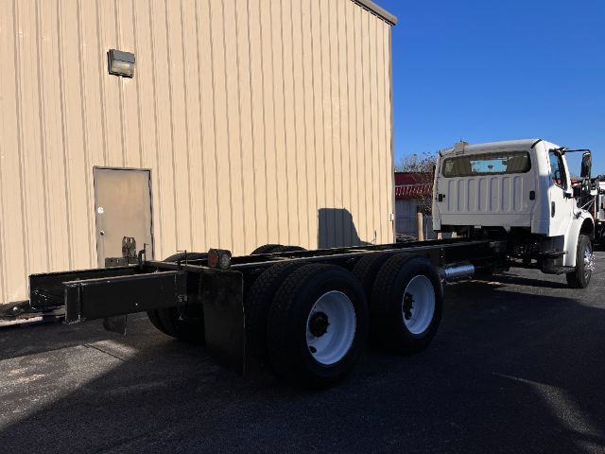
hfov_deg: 67.3
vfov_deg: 53.1
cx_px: 302
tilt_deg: -3.3
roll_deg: +1.0
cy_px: 227
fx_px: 454
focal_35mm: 26
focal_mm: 5.1
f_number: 1.6
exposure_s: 1/8403
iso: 50
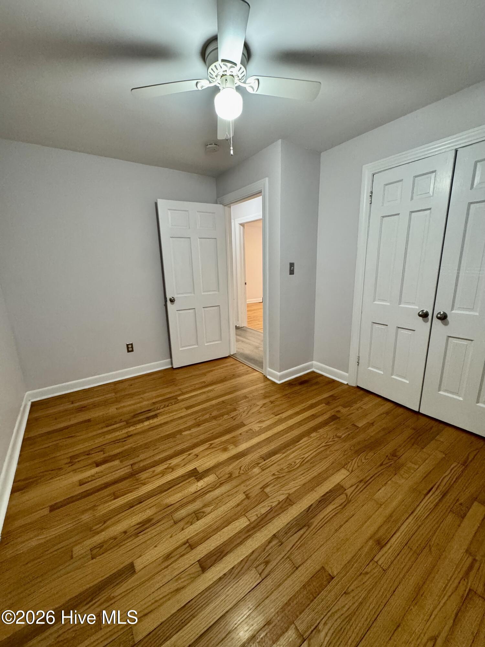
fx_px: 262
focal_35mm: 14
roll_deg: +2.1
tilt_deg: -13.0
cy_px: 324
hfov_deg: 85.7
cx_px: 242
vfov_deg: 102.1
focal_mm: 2.22
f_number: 2.2
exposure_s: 1/60
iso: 500
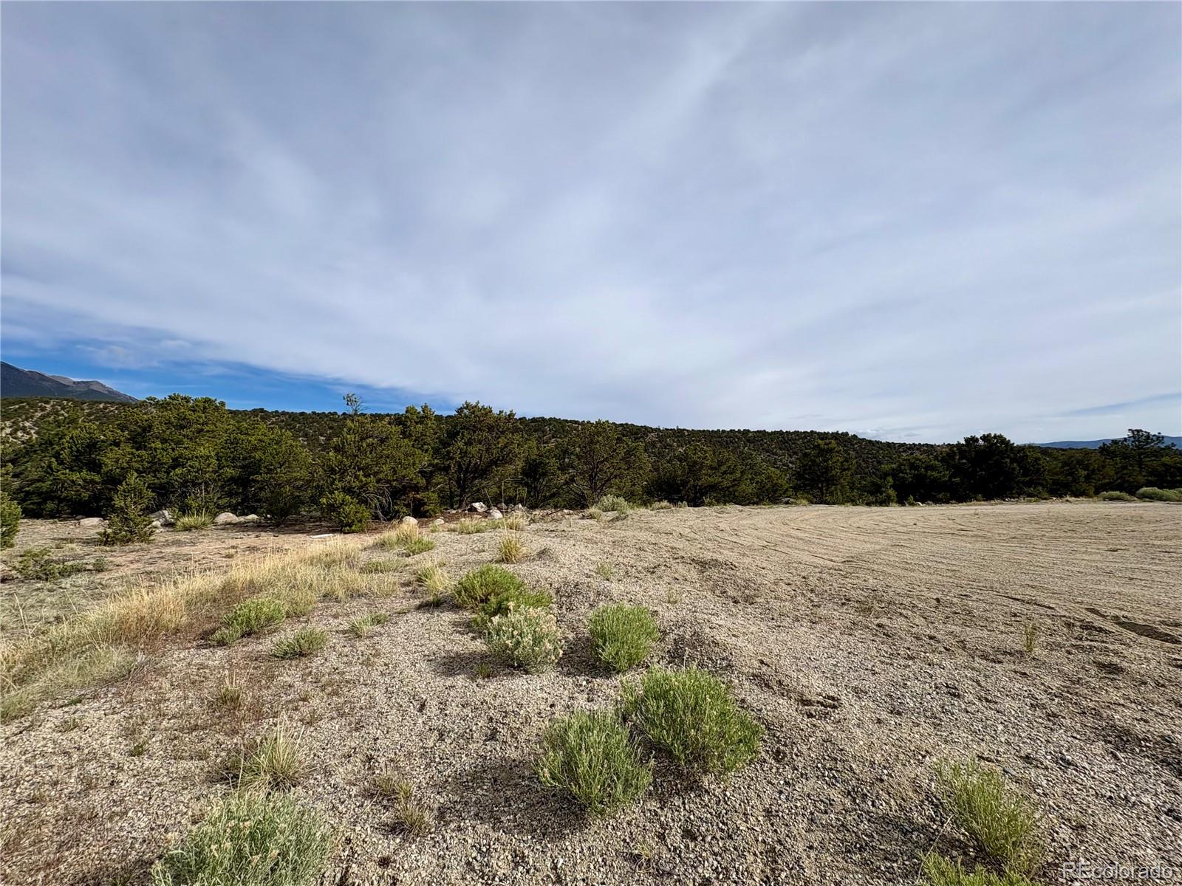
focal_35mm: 14
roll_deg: +0.3
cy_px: 443
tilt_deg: +3.8
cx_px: 591
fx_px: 478
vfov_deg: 85.7
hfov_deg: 102.1
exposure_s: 1/2874
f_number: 2.2
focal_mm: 2.22
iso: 50
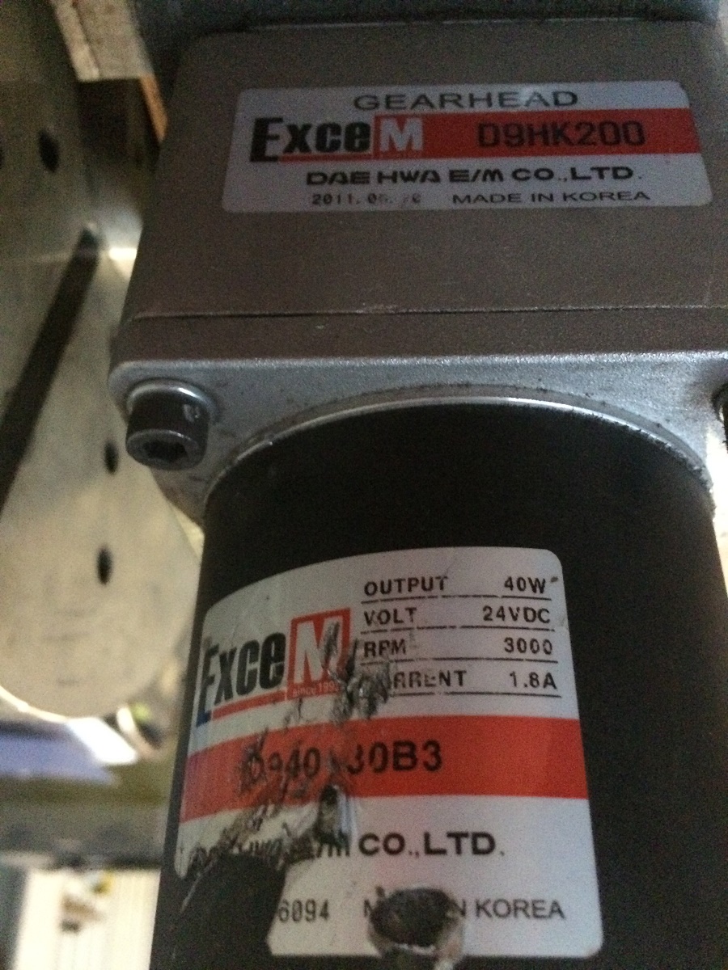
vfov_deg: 61.7
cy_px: 485
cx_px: 364
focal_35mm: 29
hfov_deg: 48.2
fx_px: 813
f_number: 2.2
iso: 1250
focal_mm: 4.15
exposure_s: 1/15
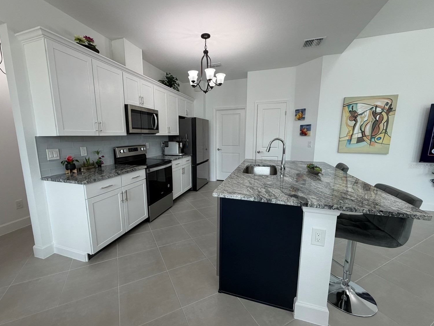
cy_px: 166
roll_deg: +0.4
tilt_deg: -8.0
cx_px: 203
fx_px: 188
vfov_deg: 81.7
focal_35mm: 15
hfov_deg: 98.0
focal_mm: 2.22
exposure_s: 1/120
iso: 100
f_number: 2.2
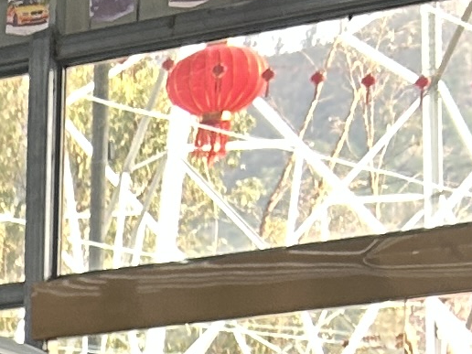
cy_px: 1152
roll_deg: +3.3
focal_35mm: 203
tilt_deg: -9.0
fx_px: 2768
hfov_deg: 8.3
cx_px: -908
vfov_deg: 6.5
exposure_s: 1/100
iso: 100
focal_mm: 5.7
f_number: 1.5
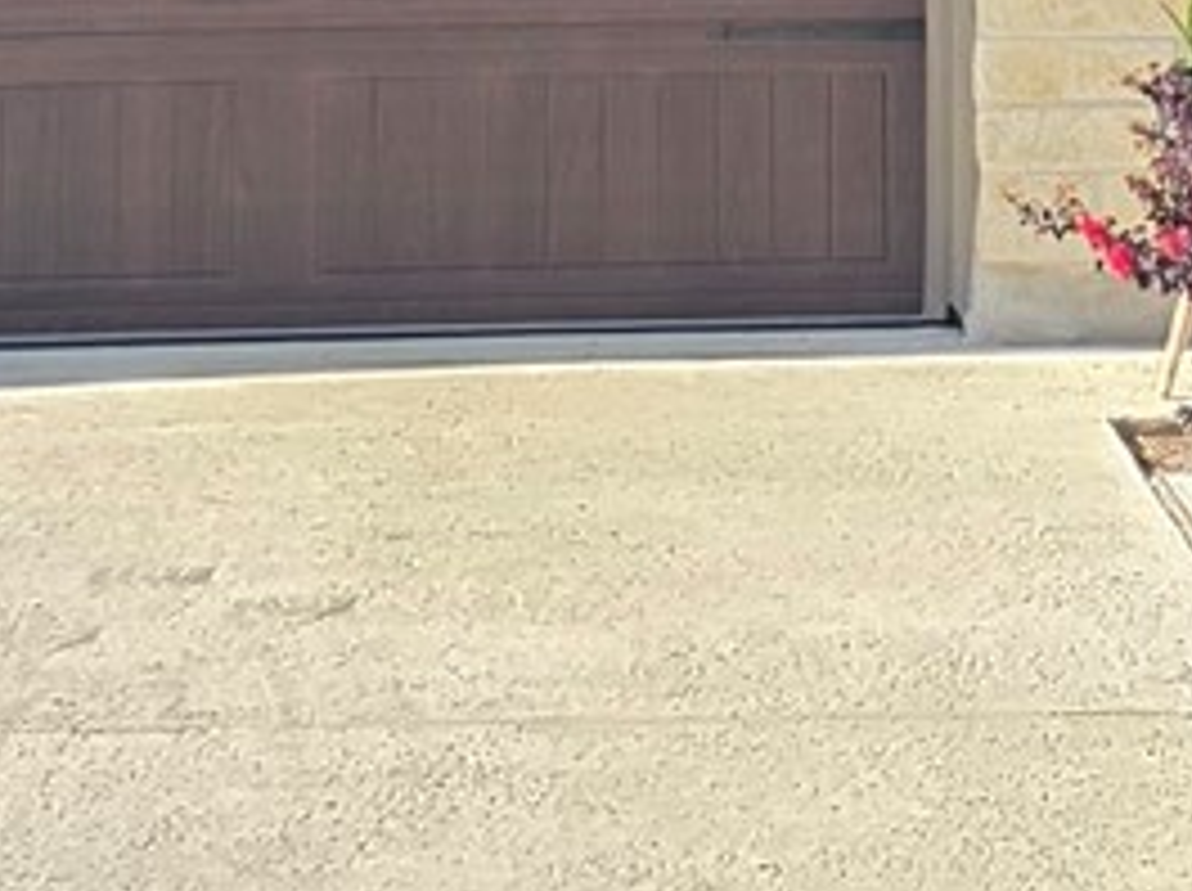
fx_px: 6121
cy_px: -1125
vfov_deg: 7.8
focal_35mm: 178
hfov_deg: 11.1
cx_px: 994
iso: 80
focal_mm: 6.25
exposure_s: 1/1563
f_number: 1.7
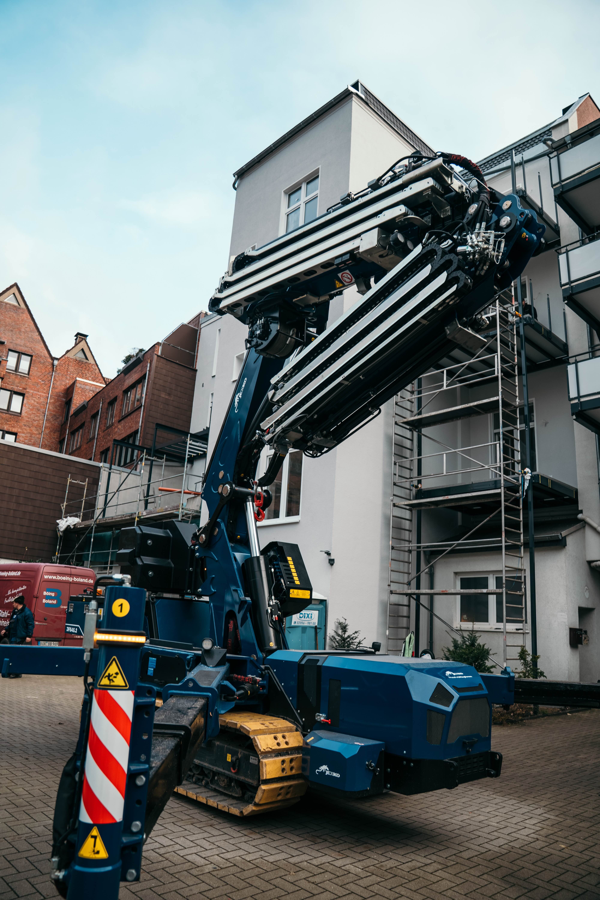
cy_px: 450
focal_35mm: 24
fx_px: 600
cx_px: 300
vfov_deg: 73.7
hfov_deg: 53.1
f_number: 3.5
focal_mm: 24
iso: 800
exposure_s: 1/200
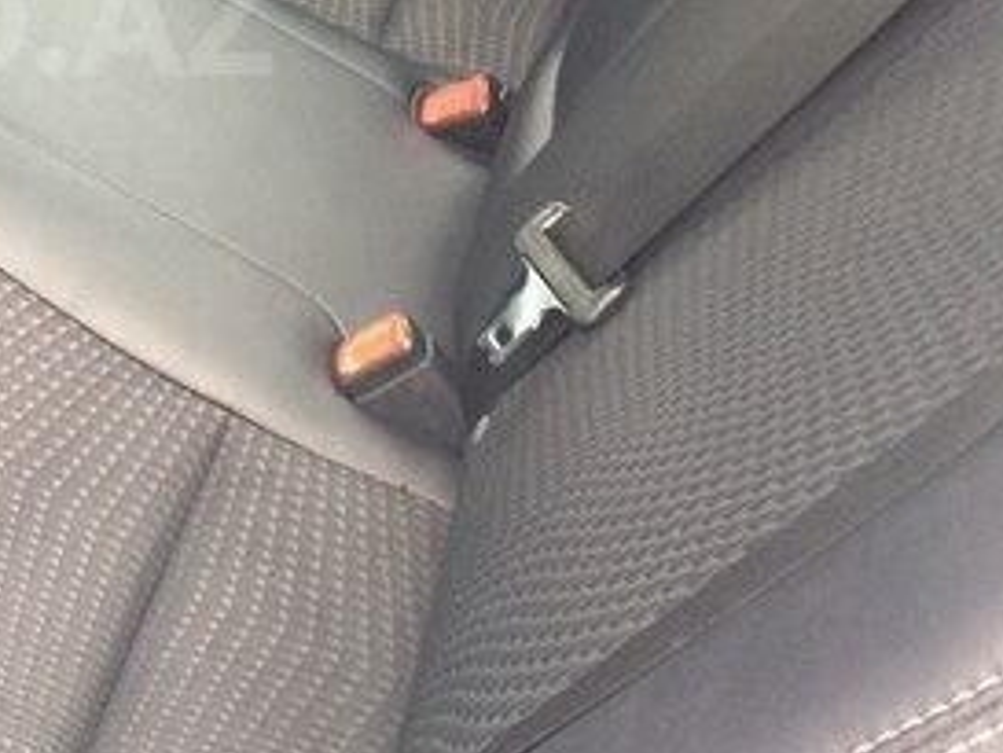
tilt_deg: -29.0
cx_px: -103
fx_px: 2029
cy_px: 20
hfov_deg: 25.7
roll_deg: -2.4
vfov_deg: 20.4
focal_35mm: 70
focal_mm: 4.15
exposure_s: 1/33
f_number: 2.2
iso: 64
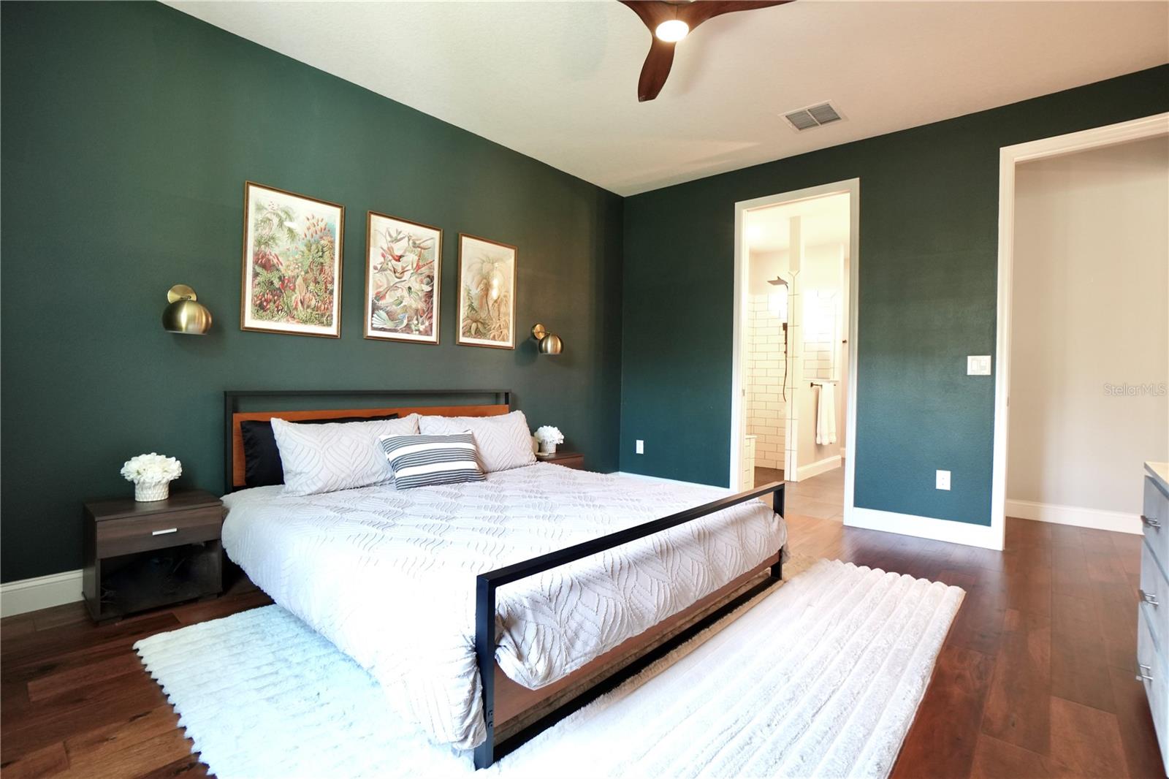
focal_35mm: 16
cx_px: 584
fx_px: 519
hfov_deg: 96.7
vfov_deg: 73.7
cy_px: 390
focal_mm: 11
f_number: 5.6
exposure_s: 1/10
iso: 800
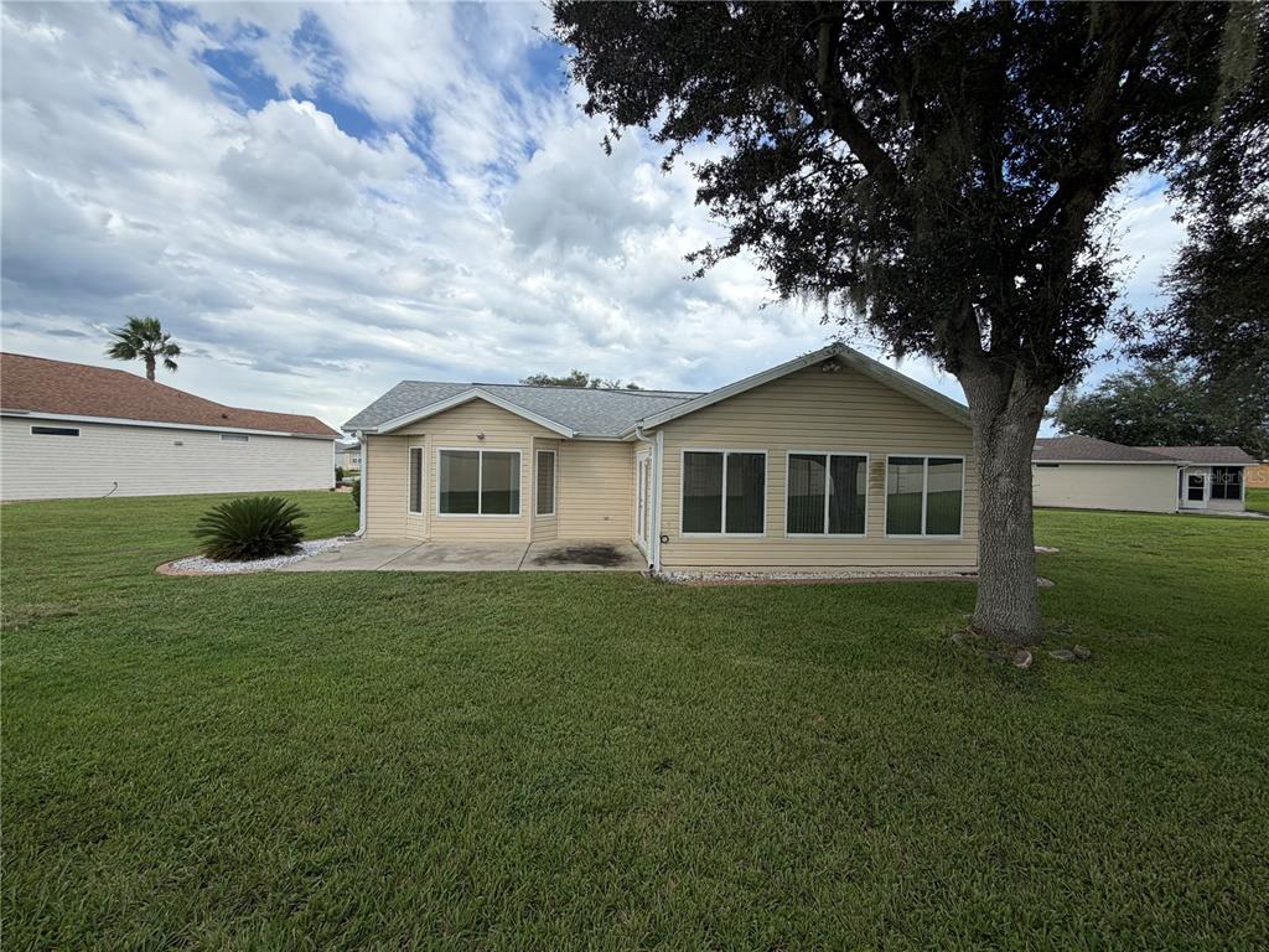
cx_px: 634
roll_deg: -0.8
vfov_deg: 85.7
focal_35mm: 14
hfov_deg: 102.1
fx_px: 513
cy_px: 476
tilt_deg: -1.5
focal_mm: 2.22
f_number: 2.2
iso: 25
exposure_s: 1/770
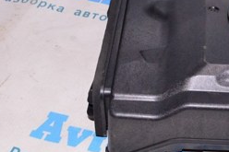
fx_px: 540
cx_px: 207
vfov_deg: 16.0
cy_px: 70
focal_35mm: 85
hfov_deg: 23.3
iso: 1600
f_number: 8
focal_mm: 22
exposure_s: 1/200
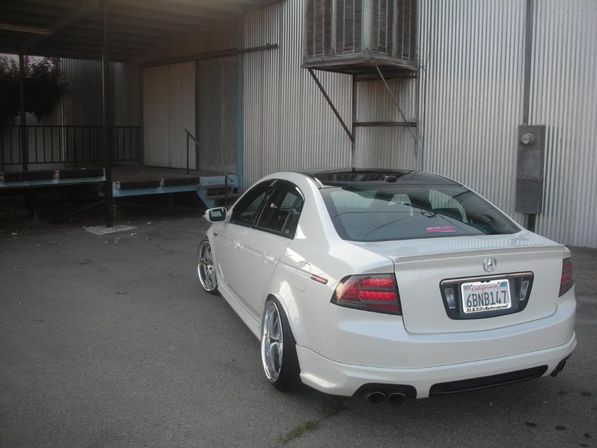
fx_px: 604
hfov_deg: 52.6
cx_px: 298
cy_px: 224
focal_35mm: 35
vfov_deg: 40.7
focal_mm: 5.8
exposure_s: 1/75.6
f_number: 3
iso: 50
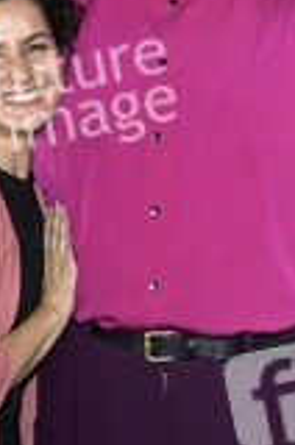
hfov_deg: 13.0
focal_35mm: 105
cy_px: 245
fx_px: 1296
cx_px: 114
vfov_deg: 19.5
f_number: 5
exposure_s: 1/125
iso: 500
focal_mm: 42
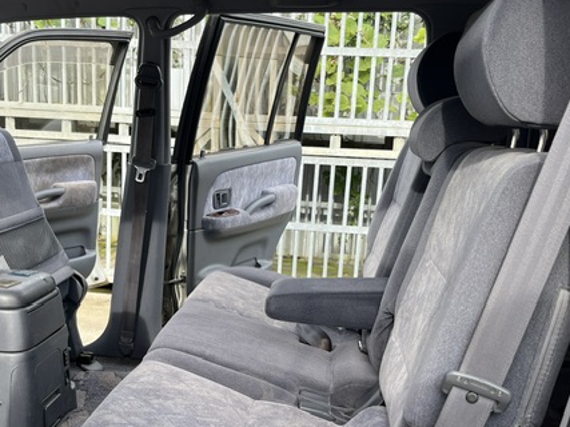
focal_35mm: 39
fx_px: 642
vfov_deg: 36.7
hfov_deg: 47.8
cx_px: 255
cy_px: 251
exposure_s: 1/407
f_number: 1.6
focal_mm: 5.1
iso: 50
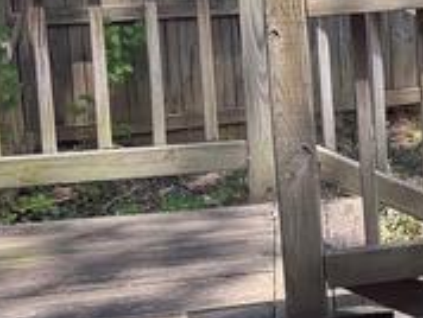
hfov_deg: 11.1
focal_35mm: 138
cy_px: -12
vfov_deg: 10.7
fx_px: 1689
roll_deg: -1.3
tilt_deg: -11.4
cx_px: 1119
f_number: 1.78
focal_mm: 6.76
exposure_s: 1/660
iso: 100
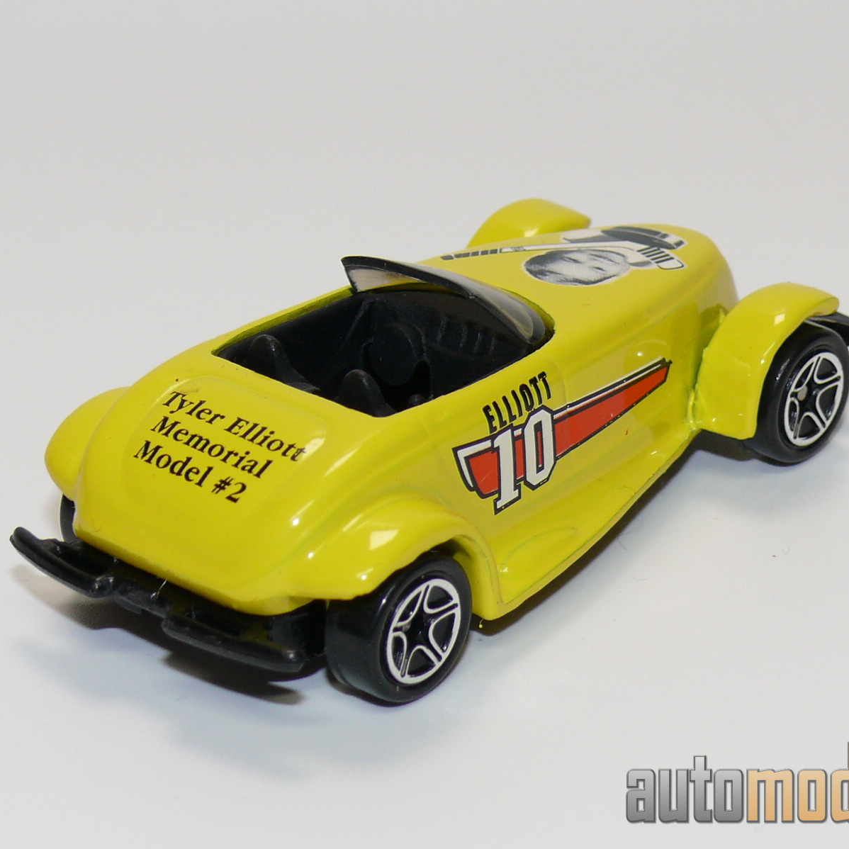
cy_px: 424
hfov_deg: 14.1
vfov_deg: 14.1
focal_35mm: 124
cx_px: 463
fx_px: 3441
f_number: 4
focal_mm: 13.7
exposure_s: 1/30
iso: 100
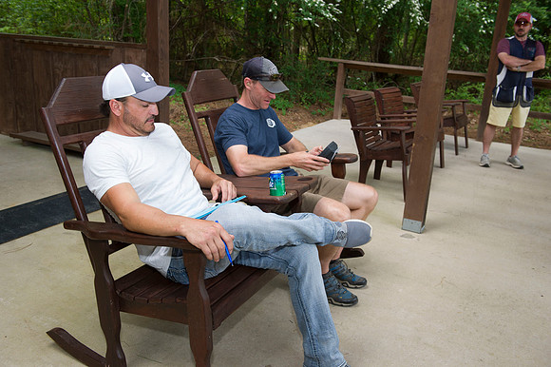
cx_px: 276
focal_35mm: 34
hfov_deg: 55.8
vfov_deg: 38.8
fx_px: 520
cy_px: 184
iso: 200
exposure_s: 1/100
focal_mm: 34
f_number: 5.6
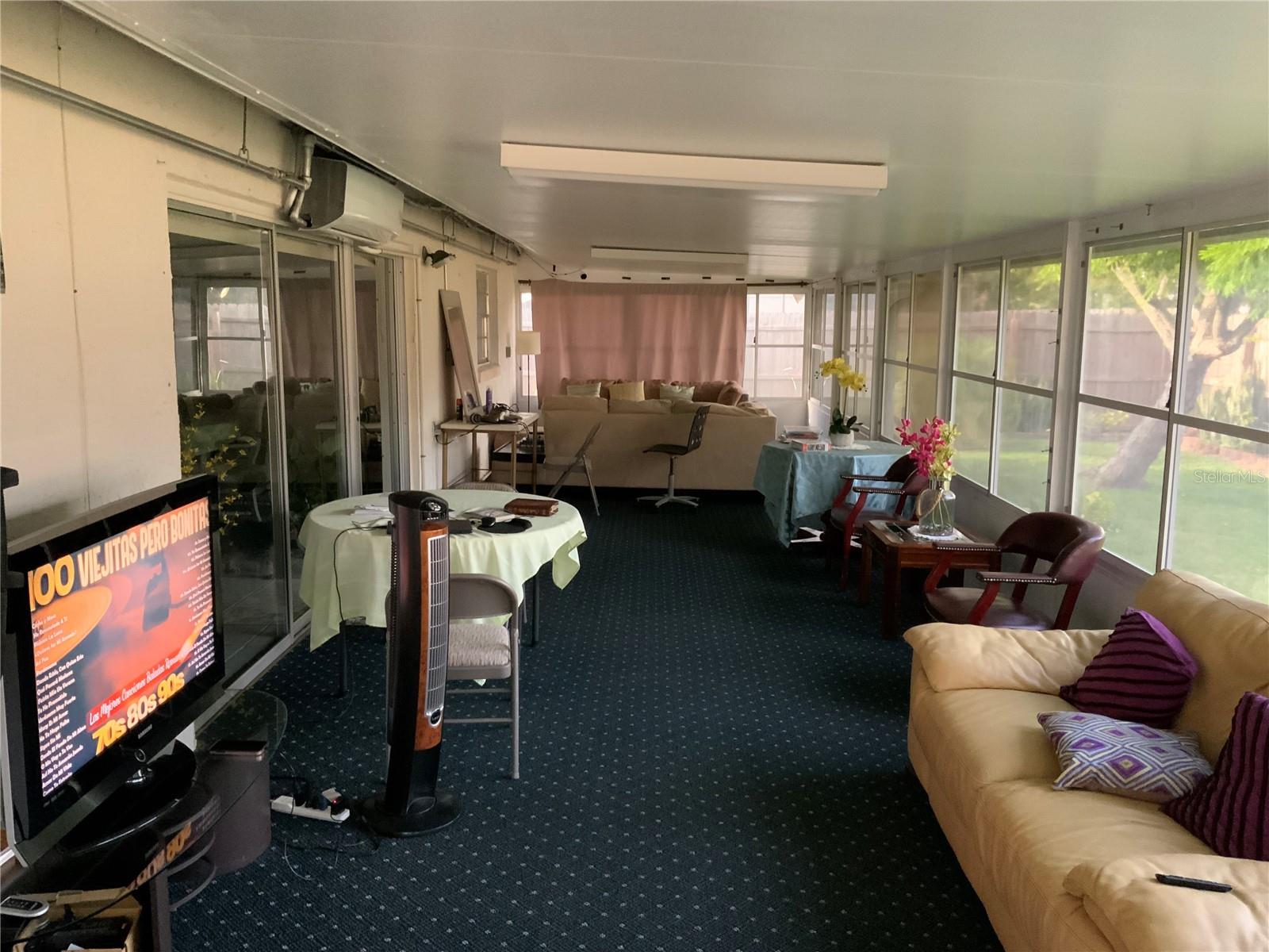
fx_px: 1063
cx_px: 634
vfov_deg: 48.2
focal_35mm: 29
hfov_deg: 61.7
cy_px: 476
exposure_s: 1/30
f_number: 1.8
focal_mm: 3
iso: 320
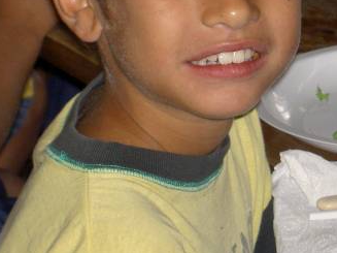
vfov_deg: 5.2
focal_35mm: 284
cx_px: 208
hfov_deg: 7.0
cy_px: 57
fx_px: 2764
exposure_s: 1/100
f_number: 4.9
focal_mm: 24
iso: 100
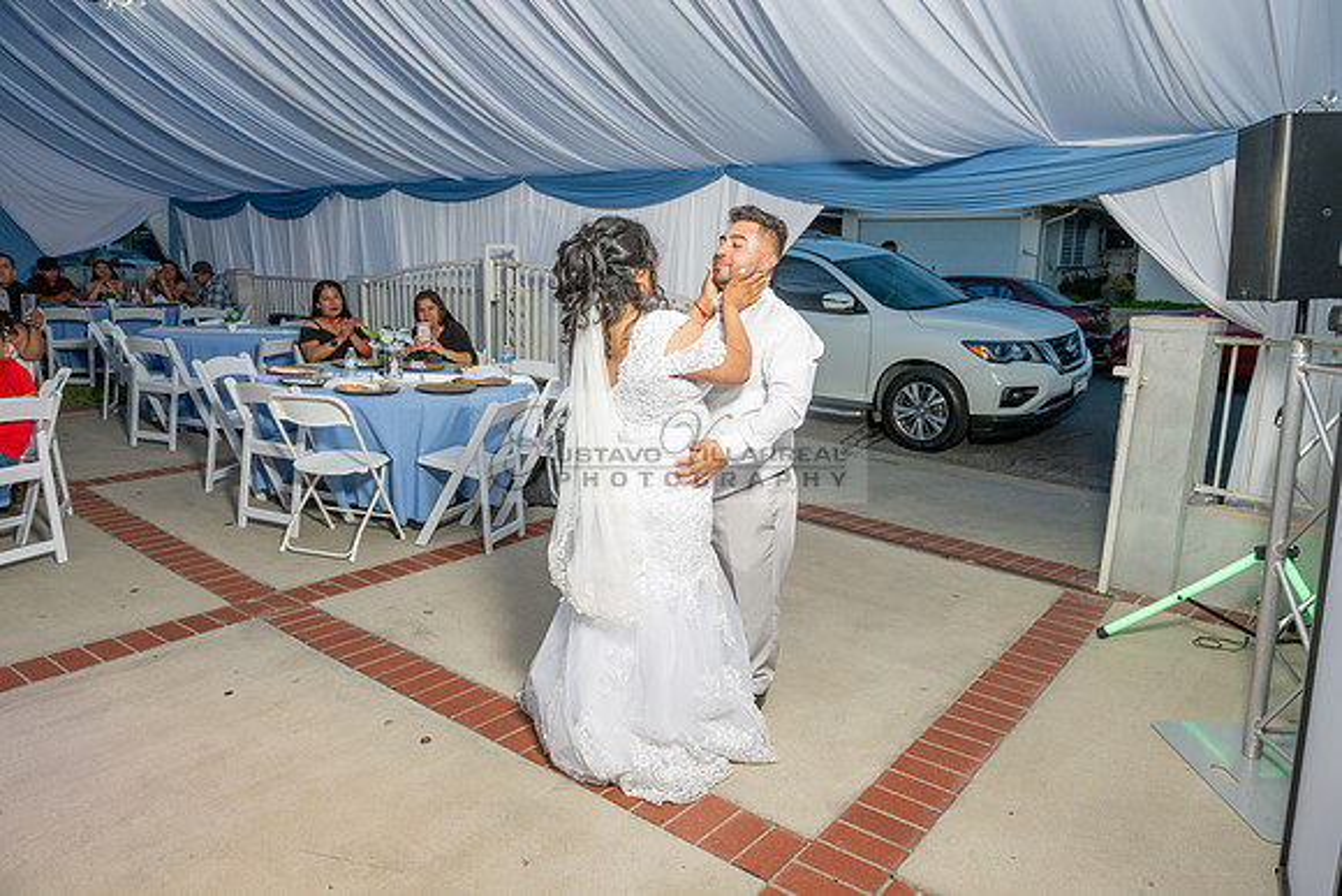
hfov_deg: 73.7
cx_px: 671
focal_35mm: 24
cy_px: 448
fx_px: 895
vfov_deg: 53.2
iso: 250
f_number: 4.5
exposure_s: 1/160
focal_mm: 24
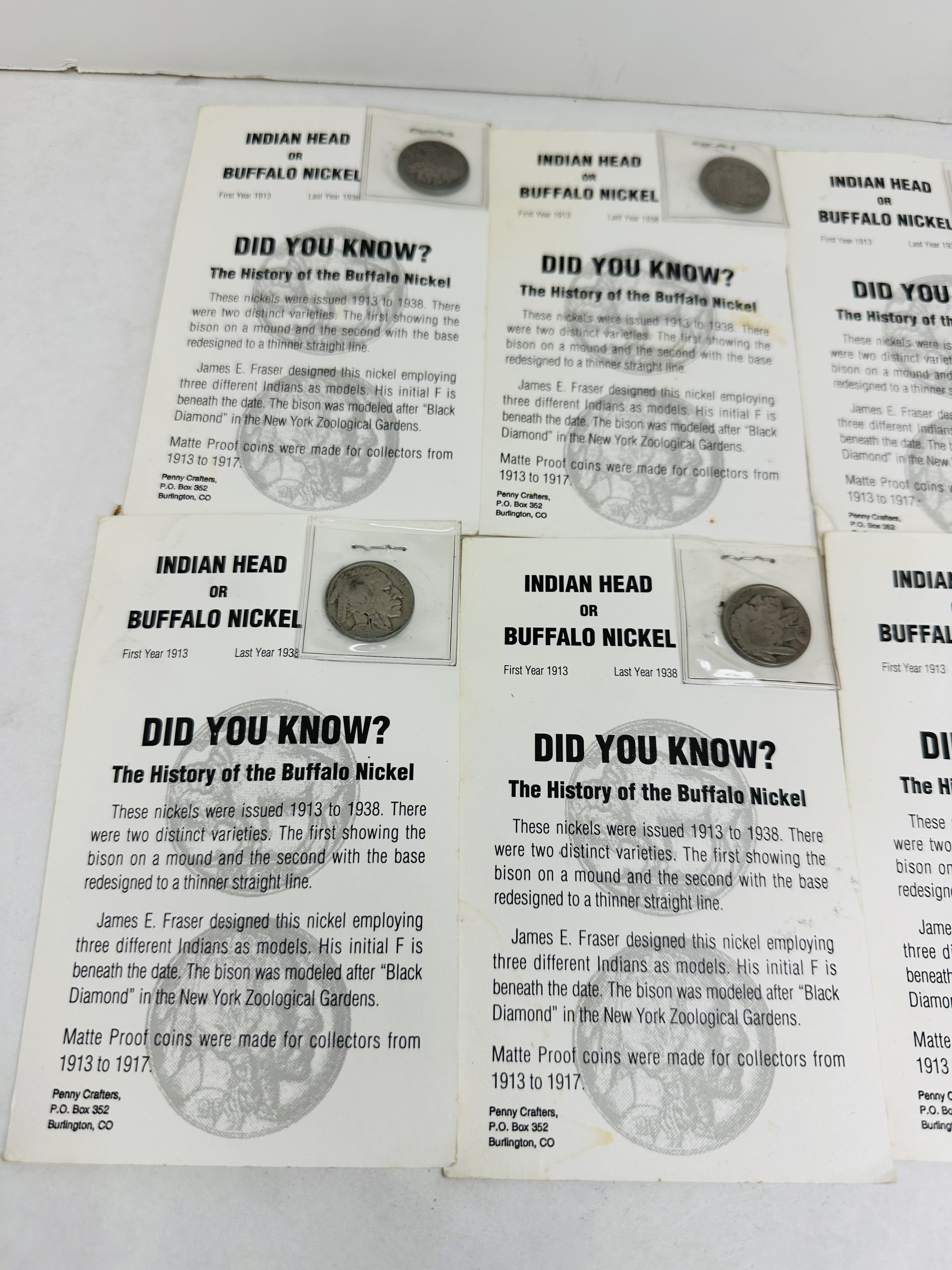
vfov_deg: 71.6
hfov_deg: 56.8
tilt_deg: -67.6
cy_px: 635
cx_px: 476
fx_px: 880
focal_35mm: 24
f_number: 1.78
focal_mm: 6.86
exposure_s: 1/1916
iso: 80
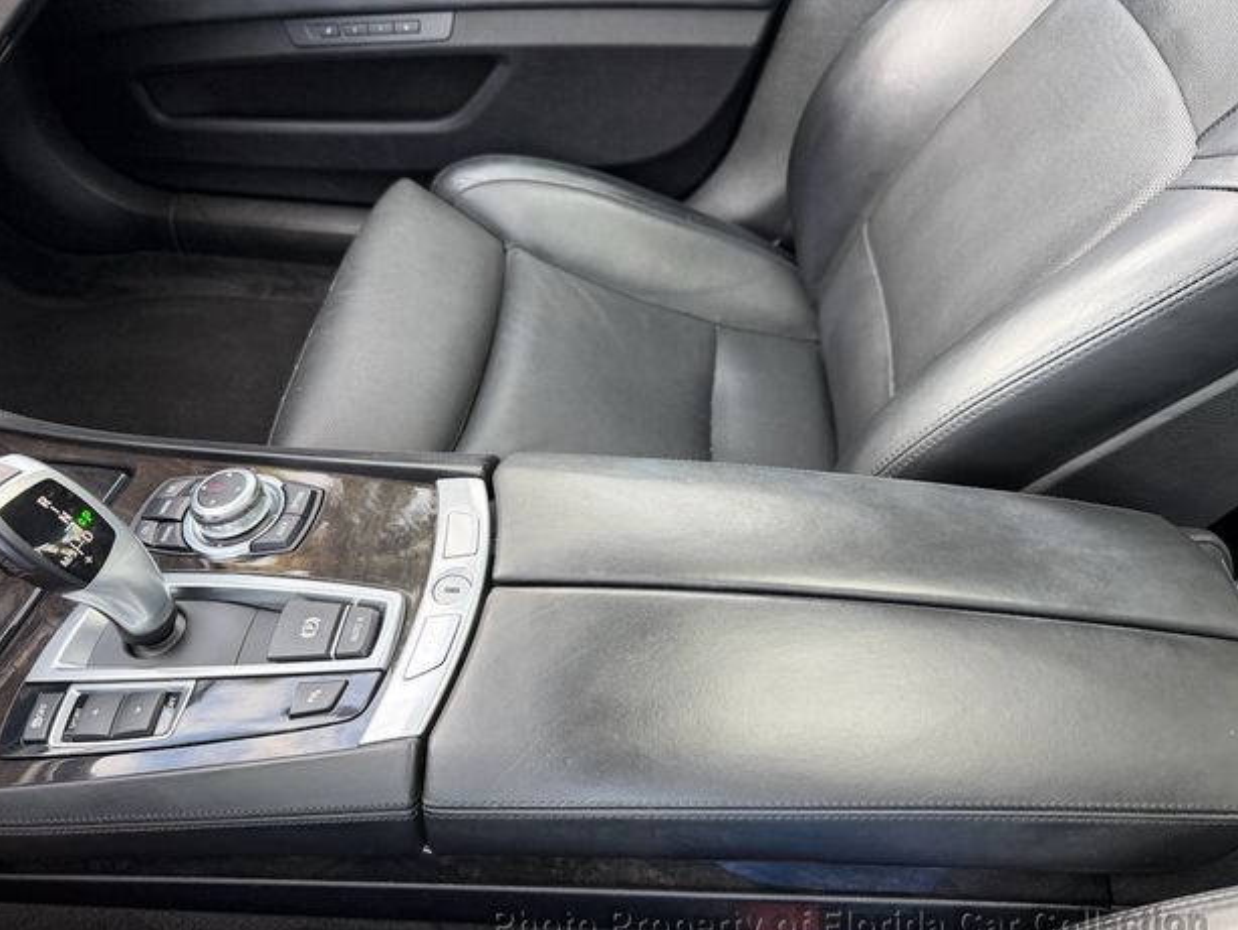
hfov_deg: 69.4
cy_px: 482
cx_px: 629
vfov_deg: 54.9
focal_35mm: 25
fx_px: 894
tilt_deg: -48.4
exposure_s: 1/69
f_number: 1.78
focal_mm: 6.76
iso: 200
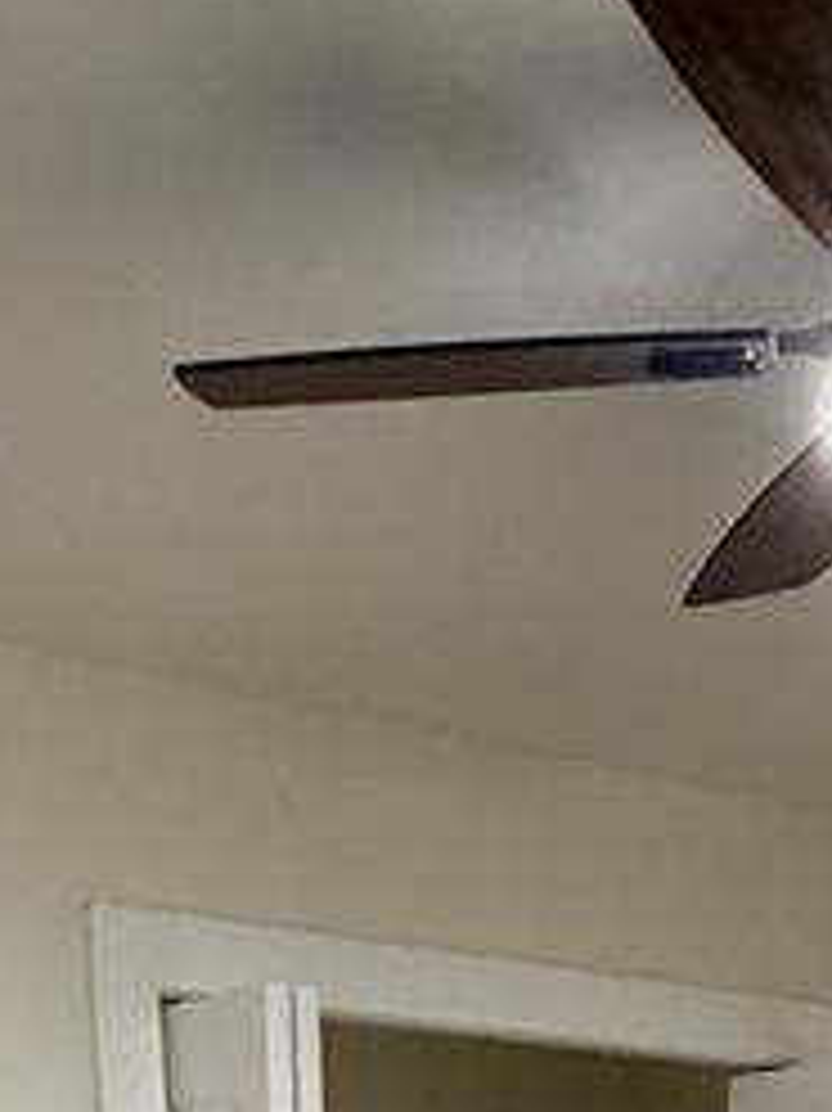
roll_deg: +1.1
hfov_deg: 21.6
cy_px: 2026
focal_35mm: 68
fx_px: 2181
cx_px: 459
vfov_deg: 20.1
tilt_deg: -12.7
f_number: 2.2
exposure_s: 1/83
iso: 320
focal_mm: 2.22
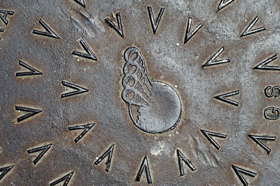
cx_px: 140
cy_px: 93
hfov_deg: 27.0
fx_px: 583
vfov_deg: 18.2
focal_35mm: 75
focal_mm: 50
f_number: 9
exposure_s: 1/500
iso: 200
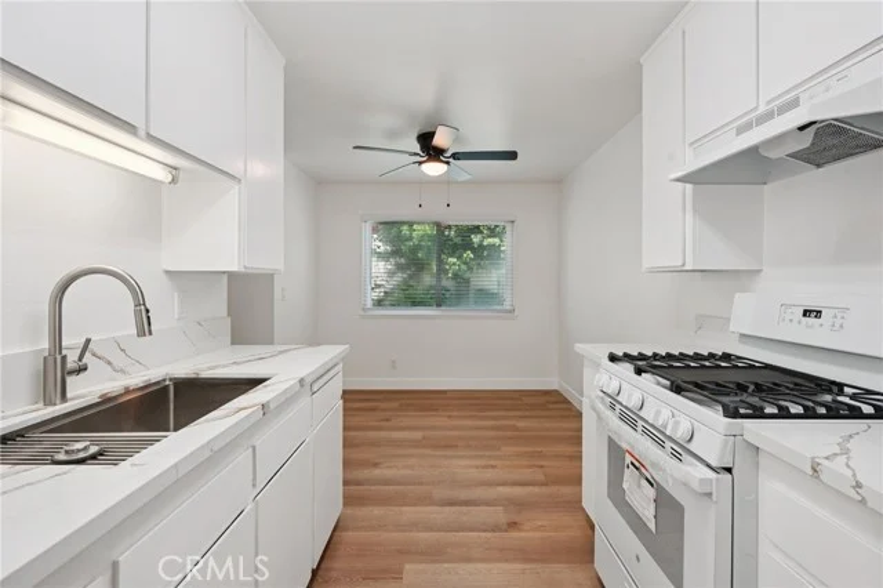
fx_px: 392
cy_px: 294
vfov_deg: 73.7
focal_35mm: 16
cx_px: 442
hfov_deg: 96.8
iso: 400
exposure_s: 1/25
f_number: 8
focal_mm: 16
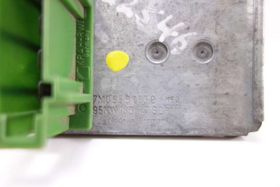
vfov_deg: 46.4
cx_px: 140
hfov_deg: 65.5
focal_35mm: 28
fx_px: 218
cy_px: 94
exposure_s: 1/60
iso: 125
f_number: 1.8
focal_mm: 10.4
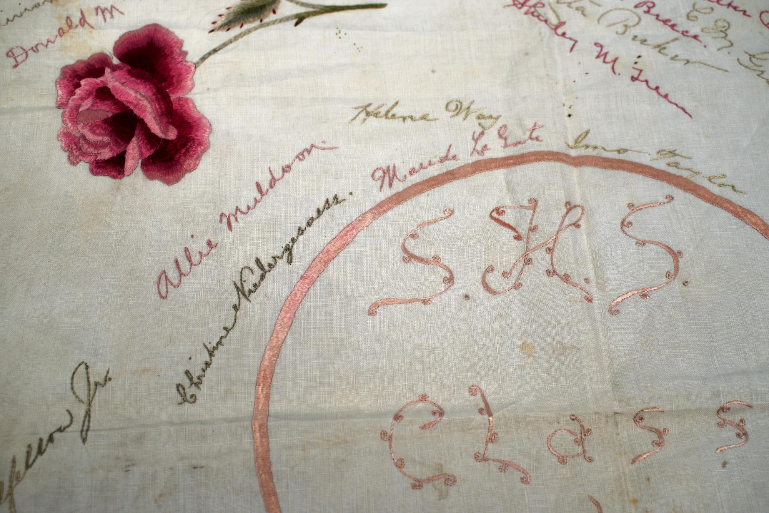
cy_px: 256
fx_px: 961
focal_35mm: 45
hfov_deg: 43.6
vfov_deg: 29.9
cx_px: 384
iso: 200
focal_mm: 30
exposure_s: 1/40
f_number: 7.1
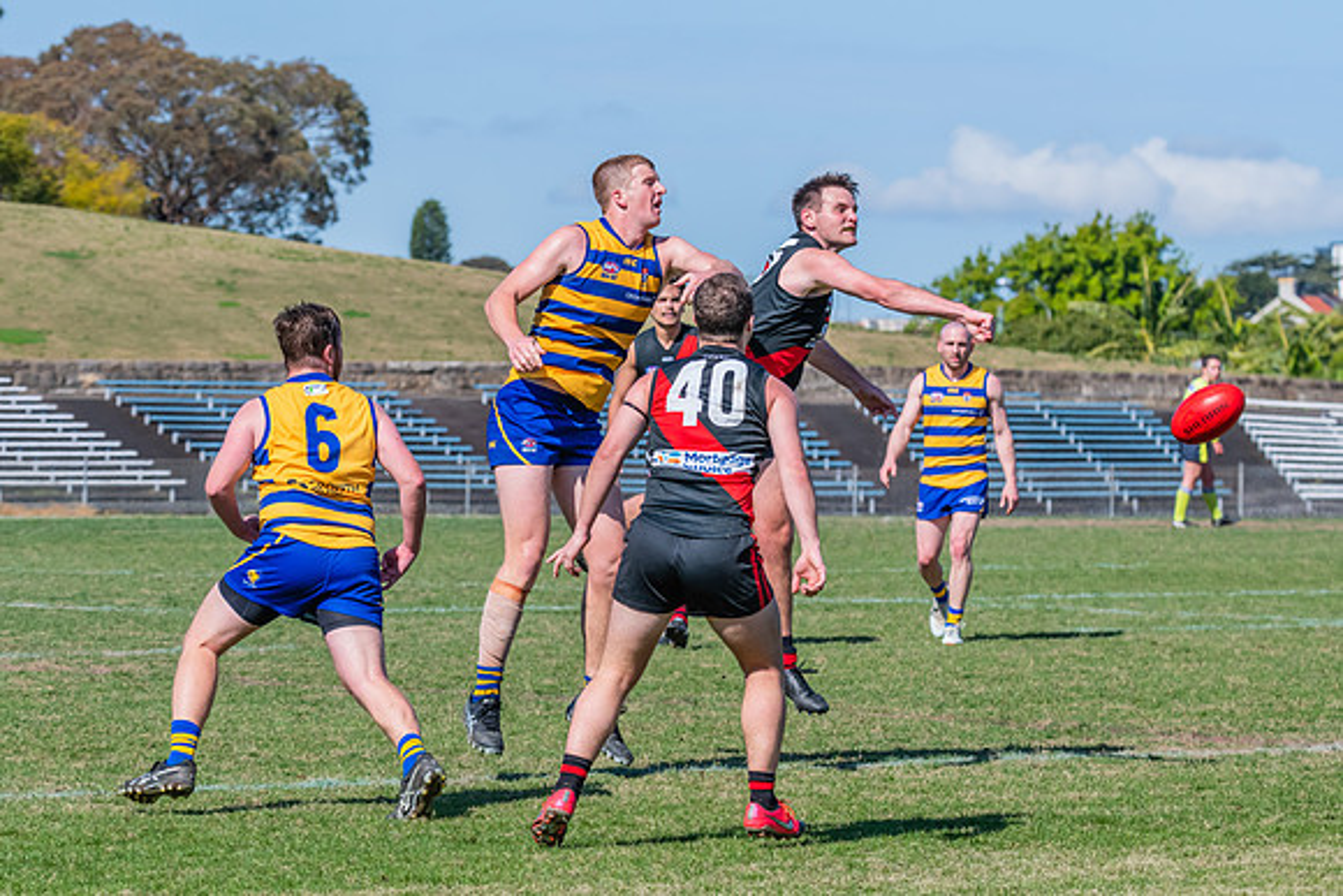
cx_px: 587
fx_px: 7954
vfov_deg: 6.4
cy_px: 377
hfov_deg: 9.7
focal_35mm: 213
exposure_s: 1/1600
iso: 800
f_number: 10
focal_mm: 180
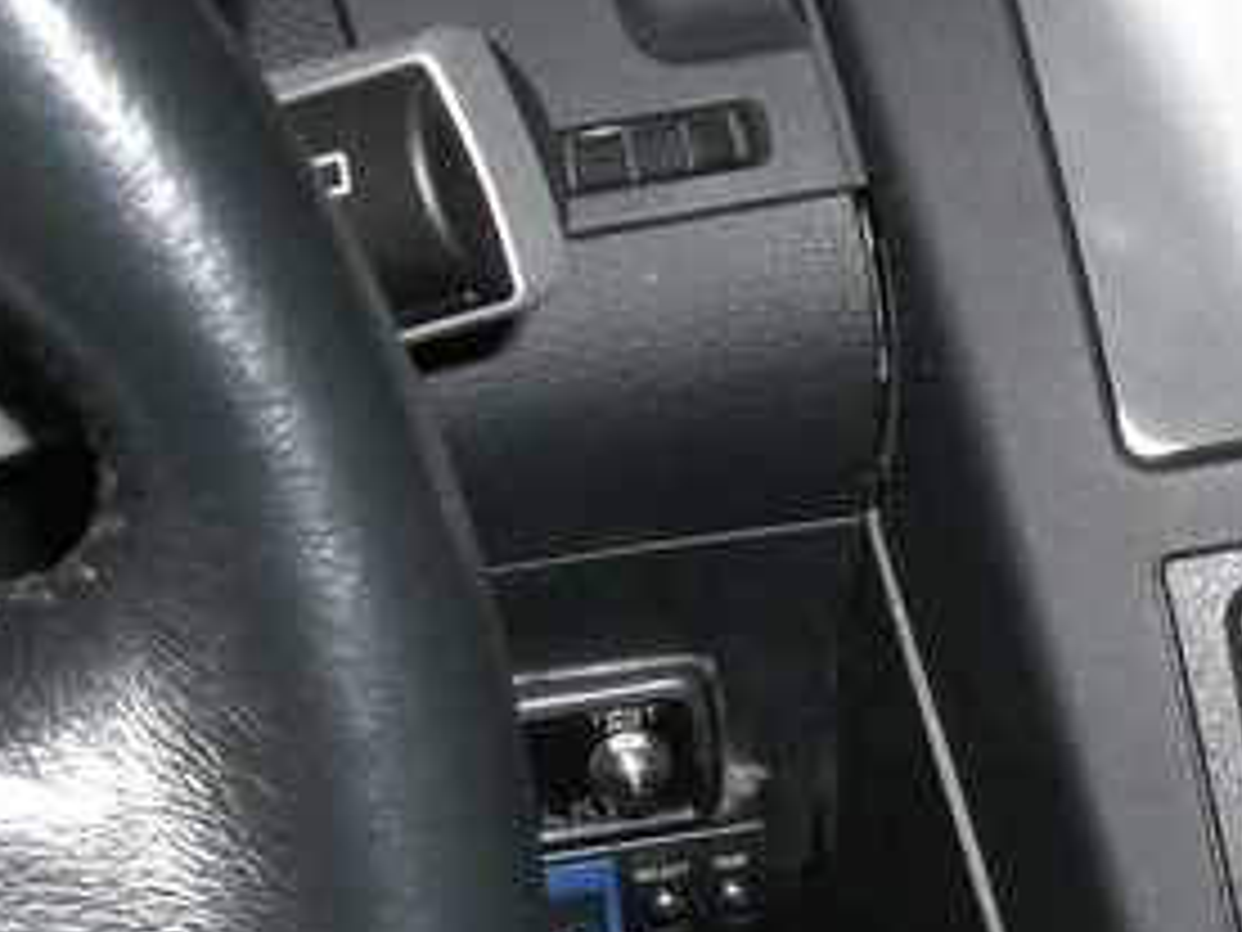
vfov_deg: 10.4
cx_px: 1485
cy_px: 1103
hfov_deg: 13.6
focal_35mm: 141
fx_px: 5059
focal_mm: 6.2
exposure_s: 1/60
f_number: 2.7
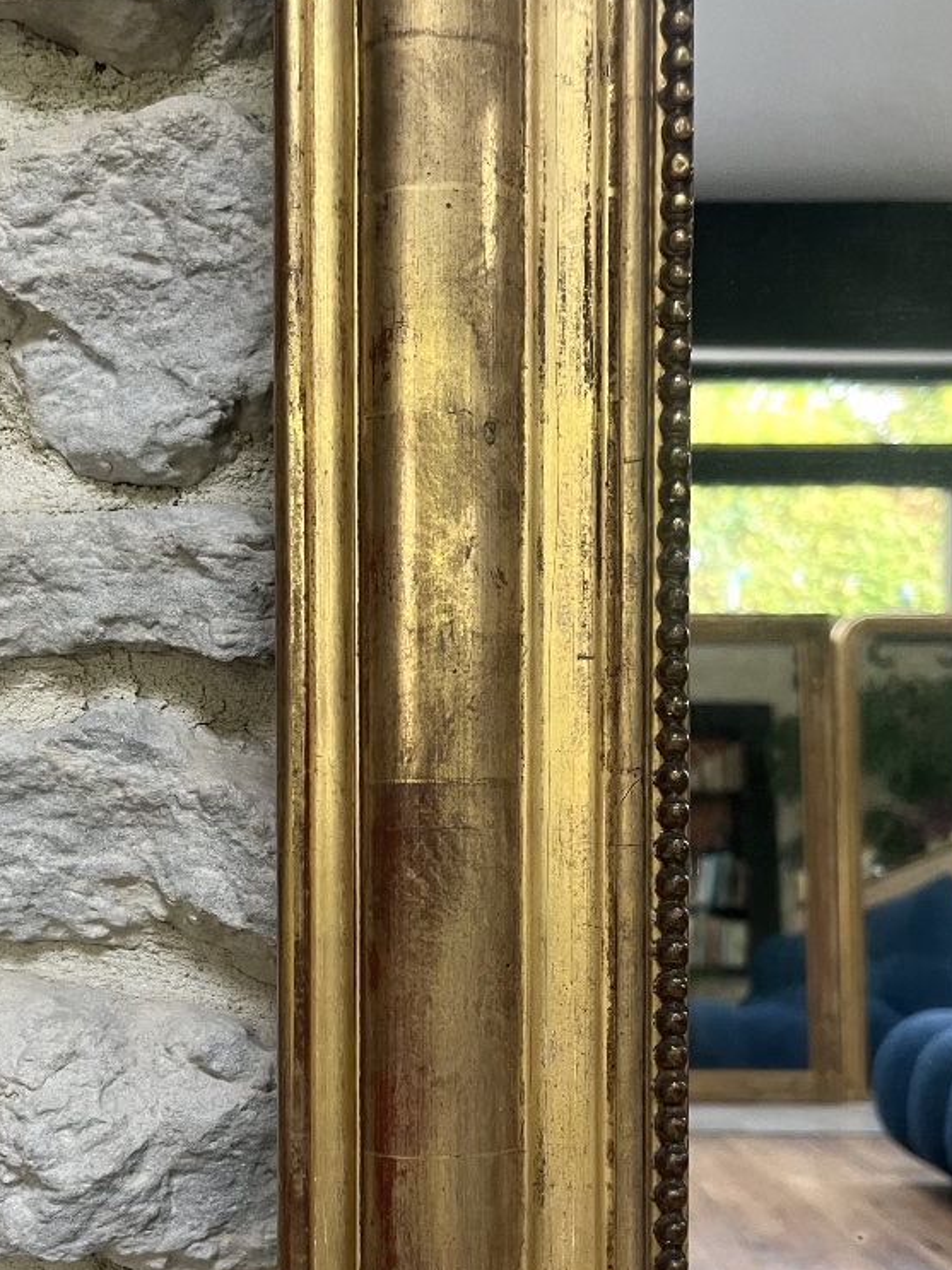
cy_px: 839
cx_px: 374
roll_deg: -0.6
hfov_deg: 34.2
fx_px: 1541
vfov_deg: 44.2
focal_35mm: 42
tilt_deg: -2.6
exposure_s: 1/60
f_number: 1.6
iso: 200
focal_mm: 5.1
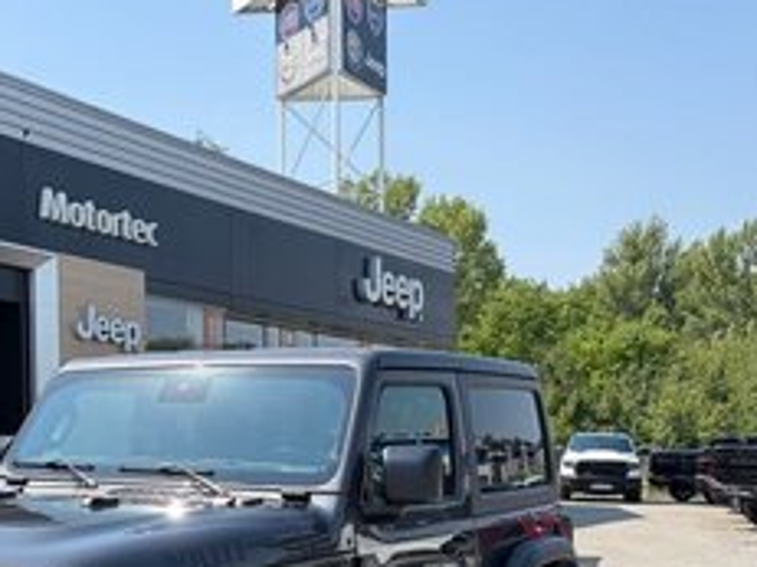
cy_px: 479
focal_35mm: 55
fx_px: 1202
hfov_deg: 34.0
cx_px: 164
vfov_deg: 25.9
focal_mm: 5.96
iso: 50
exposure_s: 1/2451
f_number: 1.6
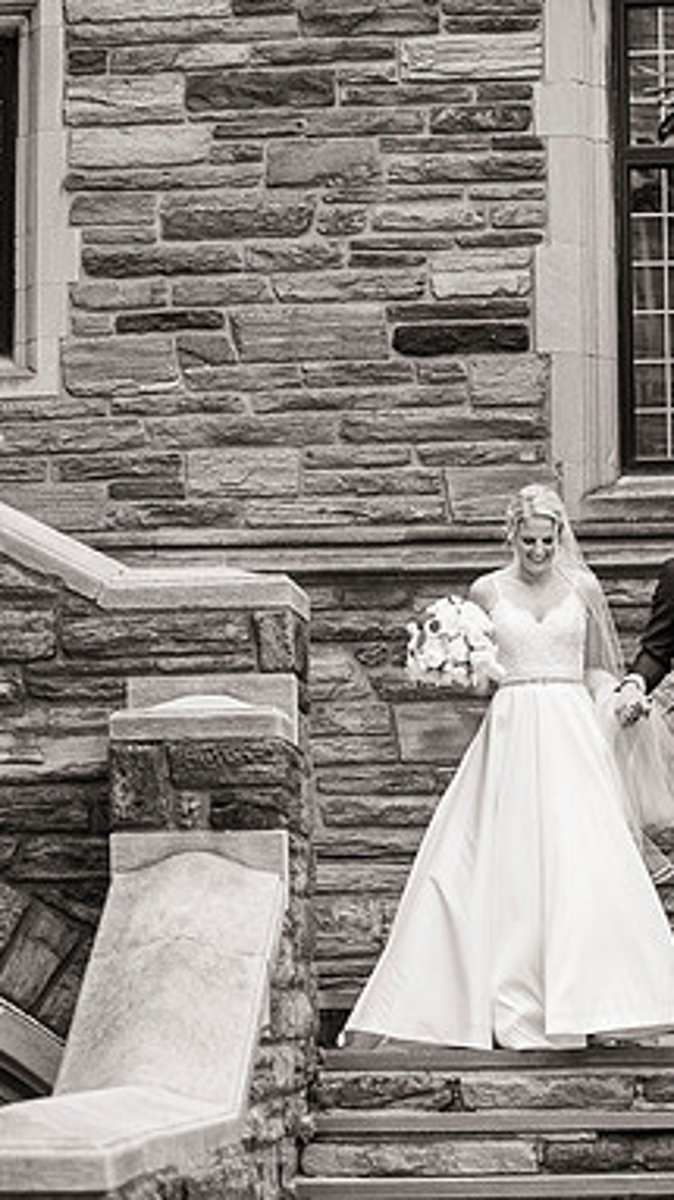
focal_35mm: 111
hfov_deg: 10.8
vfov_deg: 19.3
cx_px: 580
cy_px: 598
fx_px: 3532
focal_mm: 70
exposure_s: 1/4000
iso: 1600
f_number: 2.8
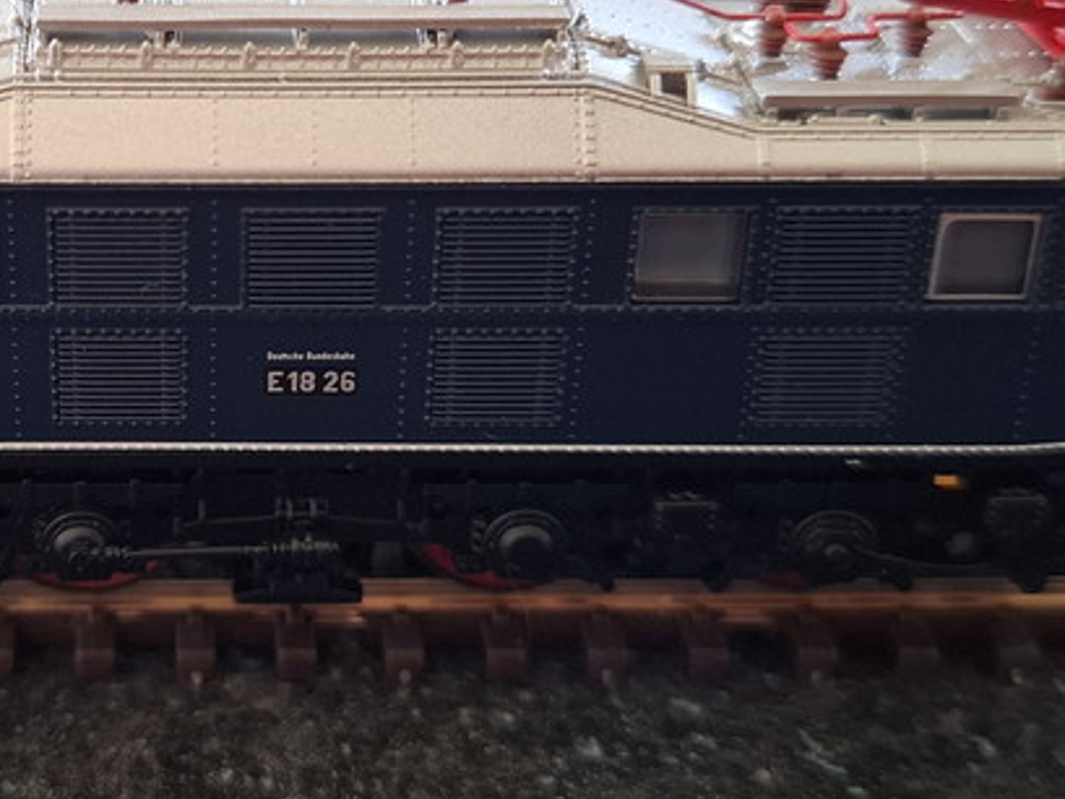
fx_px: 1847
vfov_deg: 24.4
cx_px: 168
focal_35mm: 60
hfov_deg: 31.1
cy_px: 291
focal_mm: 5.54
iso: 320
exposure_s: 1/25
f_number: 1.8
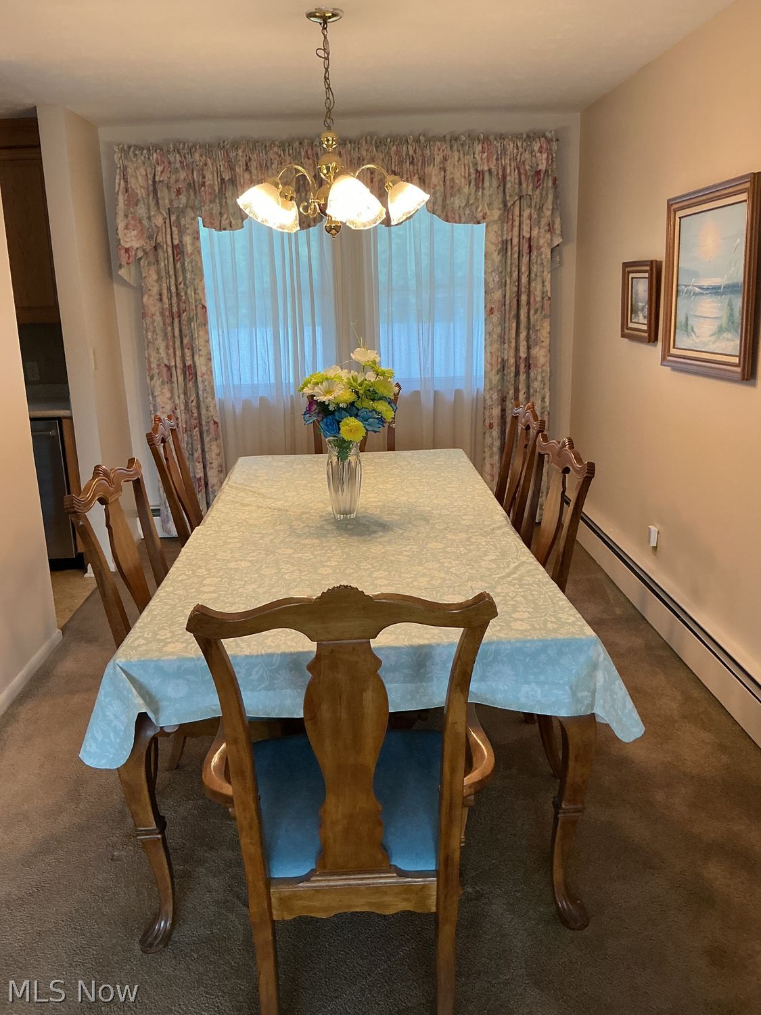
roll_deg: +2.1
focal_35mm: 29
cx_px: 380
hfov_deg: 48.2
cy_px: 508
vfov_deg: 61.7
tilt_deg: -14.6
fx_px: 850
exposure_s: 1/60
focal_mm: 3
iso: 100
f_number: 1.8
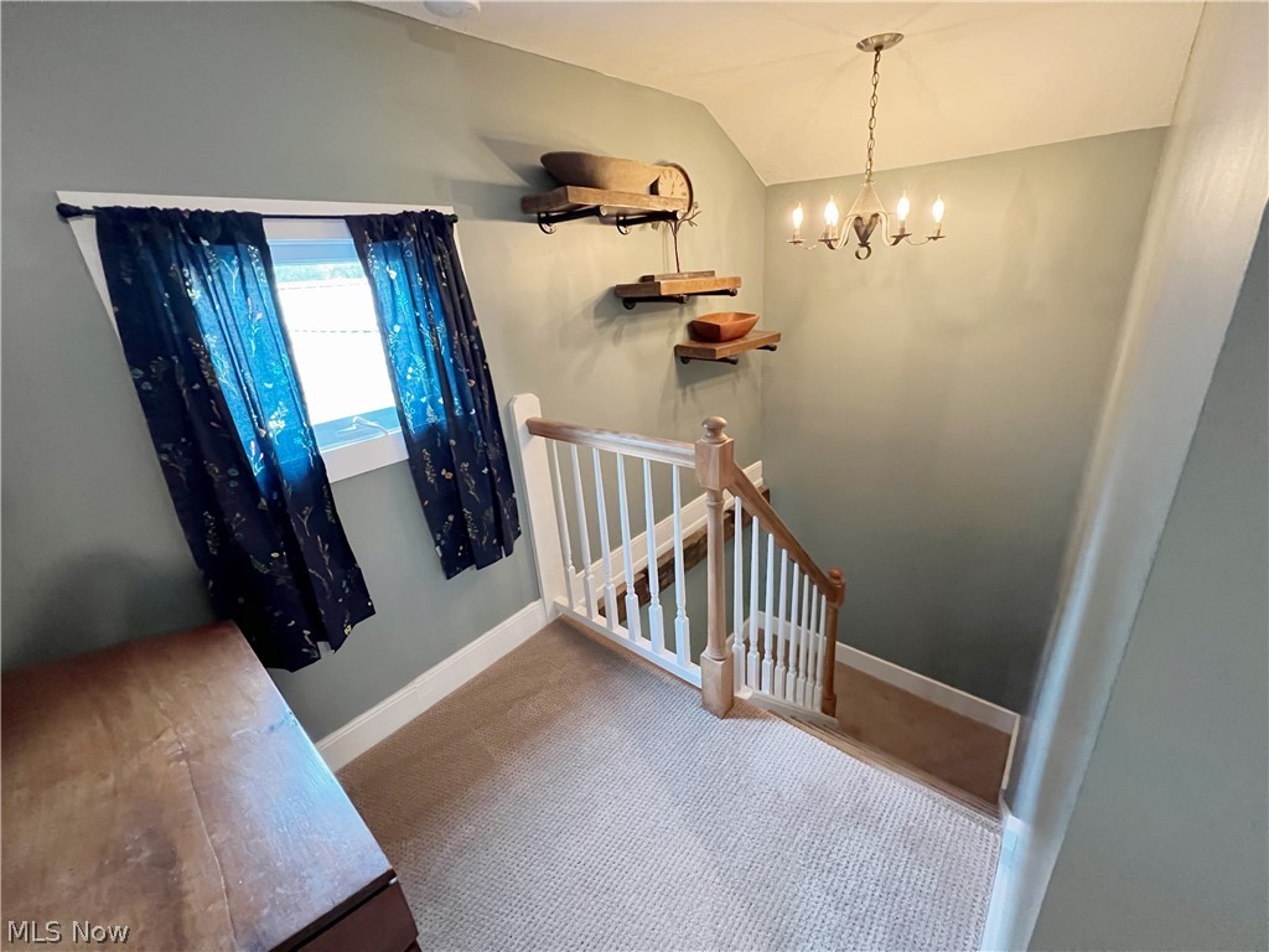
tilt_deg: -20.3
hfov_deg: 106.2
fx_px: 477
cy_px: 476
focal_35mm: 13
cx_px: 634
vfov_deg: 89.9
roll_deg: +5.1
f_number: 1.8
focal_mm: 1.57
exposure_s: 1/40
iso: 1000
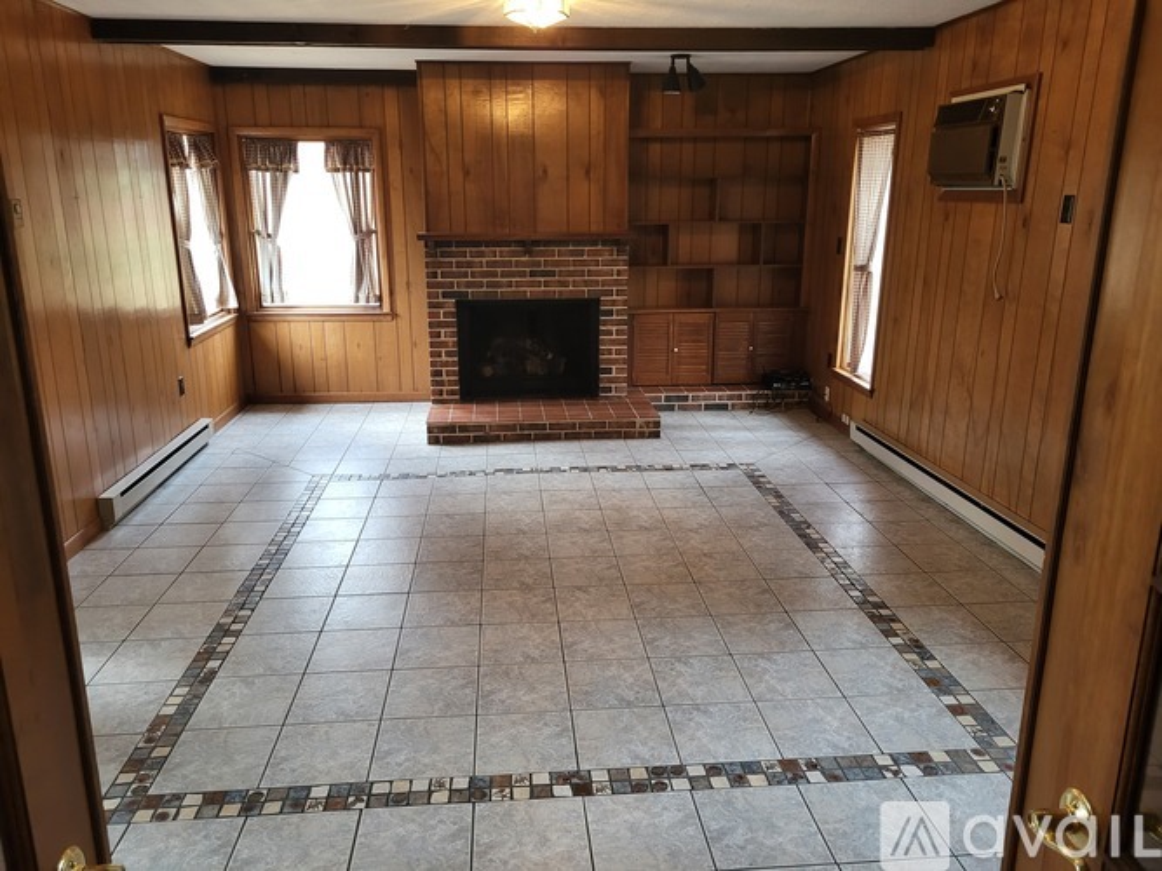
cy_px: 436
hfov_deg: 67.3
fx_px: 873
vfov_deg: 53.0
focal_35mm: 26
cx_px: 581
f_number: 1.8
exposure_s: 1/40
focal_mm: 5.4
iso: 320
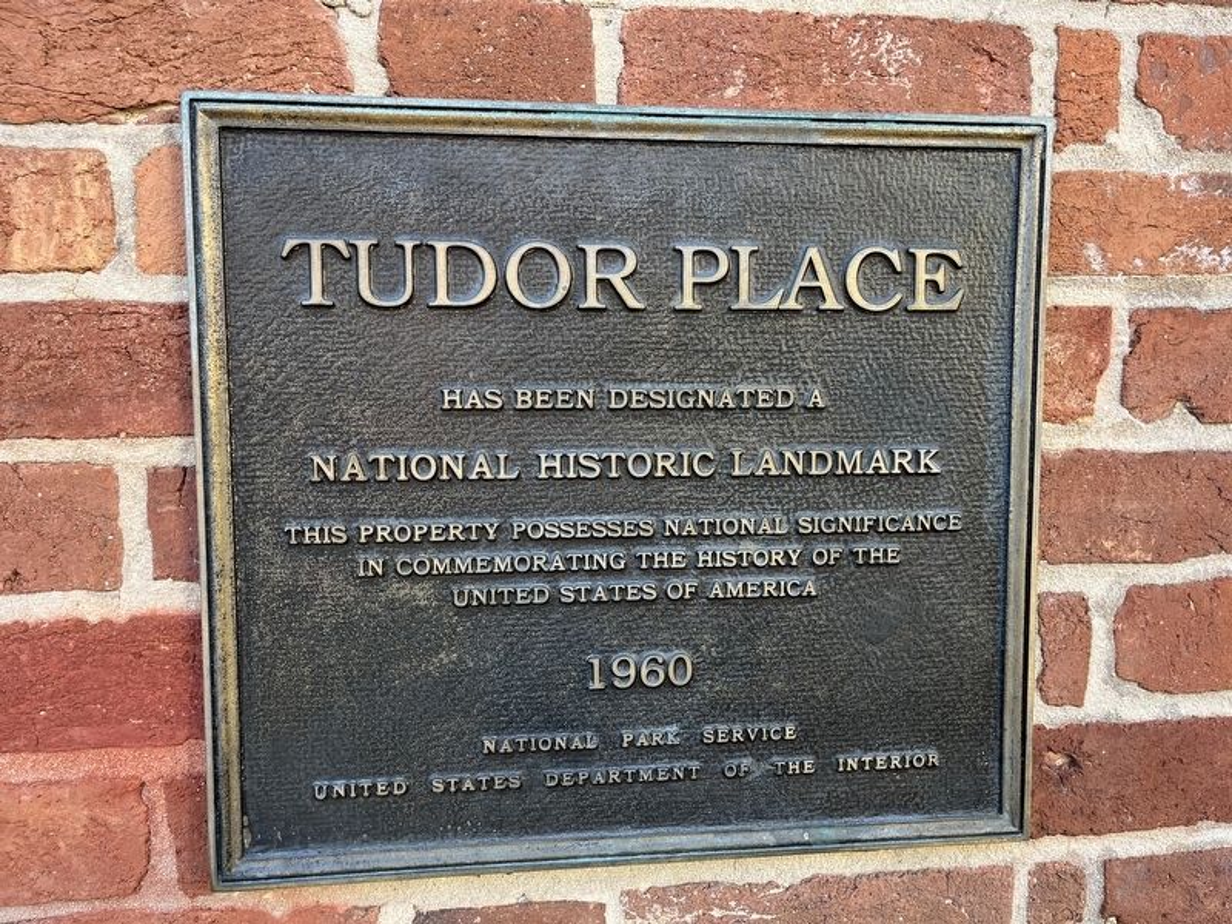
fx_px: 925
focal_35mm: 26
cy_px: 462
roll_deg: -0.3
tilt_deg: -4.5
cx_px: 616
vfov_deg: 53.1
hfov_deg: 67.3
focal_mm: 5.1
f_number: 1.6
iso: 64
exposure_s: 1/122
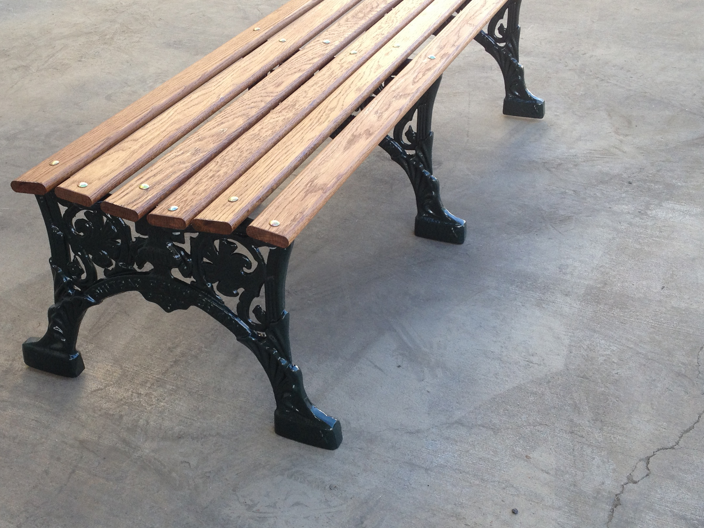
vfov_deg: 27.5
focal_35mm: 53
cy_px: 272
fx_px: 1078
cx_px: 265
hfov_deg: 36.0
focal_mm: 4.28
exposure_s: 1/209
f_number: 2.4
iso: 50
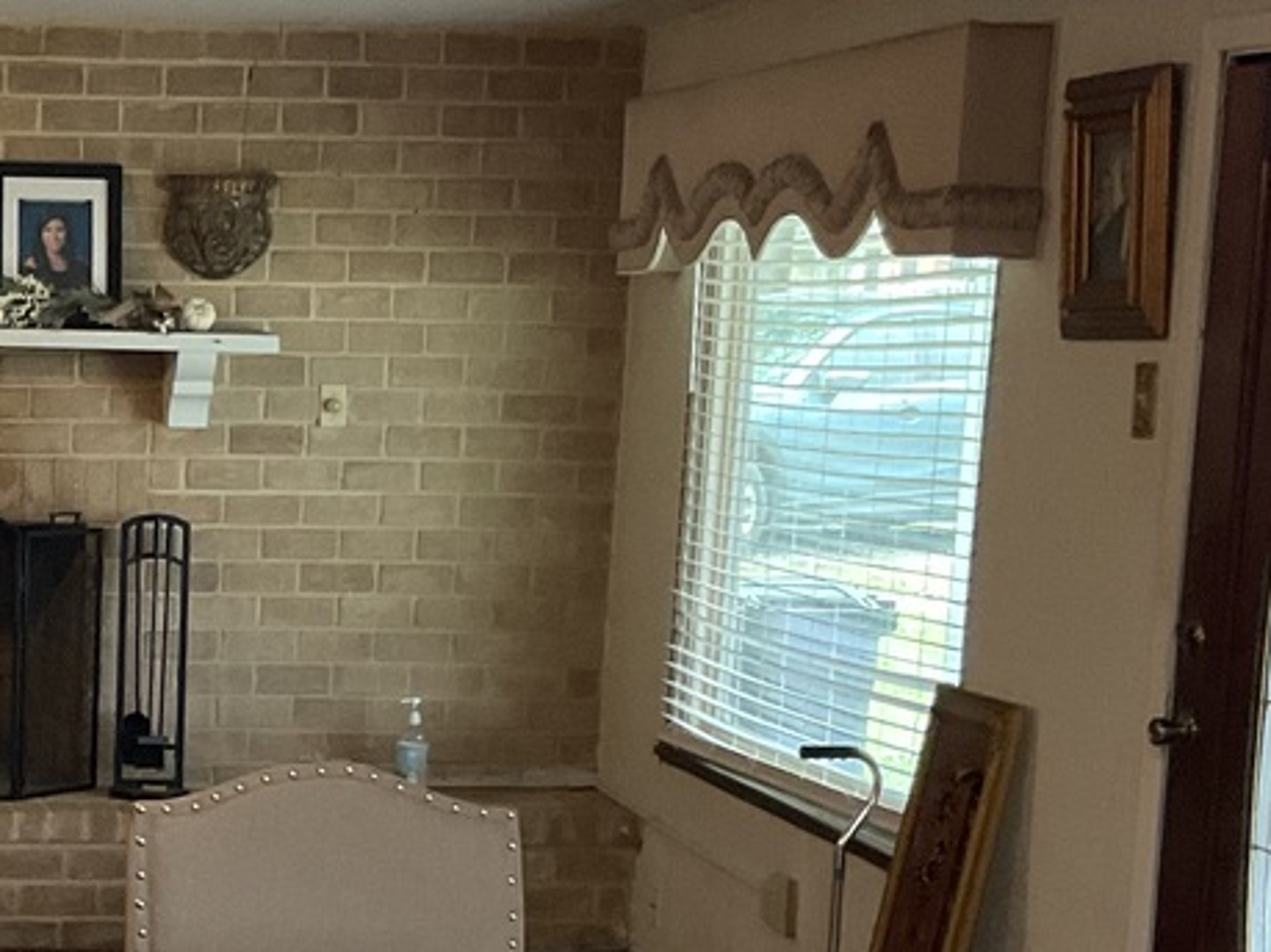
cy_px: 833
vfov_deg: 16.1
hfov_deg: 20.7
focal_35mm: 91
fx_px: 3340
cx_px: -55
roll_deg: -0.6
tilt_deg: -9.2
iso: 200
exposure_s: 1/60
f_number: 1.8
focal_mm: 3
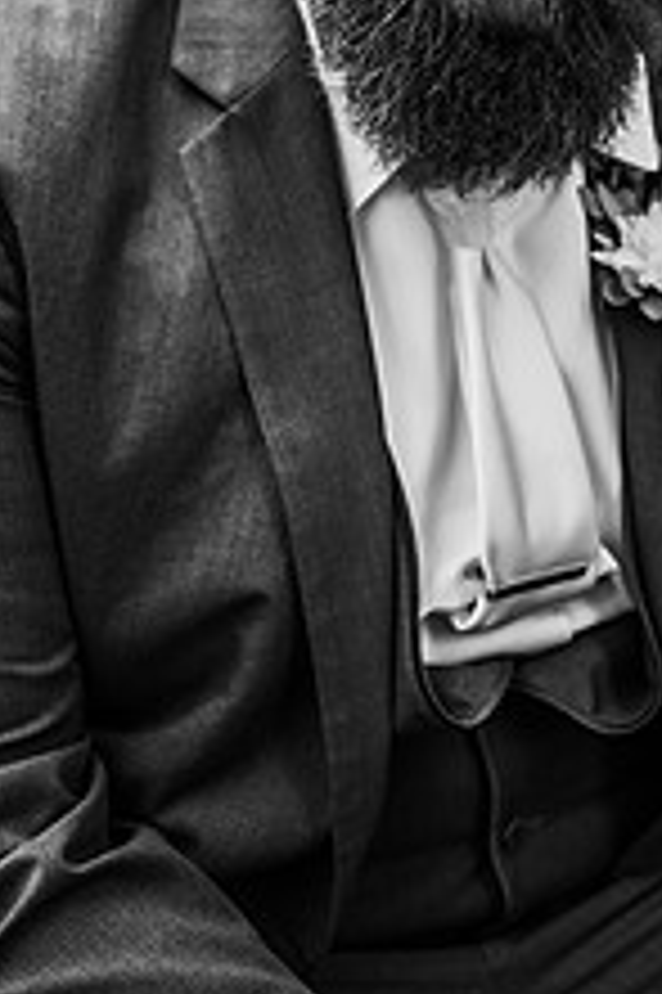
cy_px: 162
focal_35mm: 100
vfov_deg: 20.1
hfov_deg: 13.6
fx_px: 2762
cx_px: 435
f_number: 2.8
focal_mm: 49
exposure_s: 1/1000
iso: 500
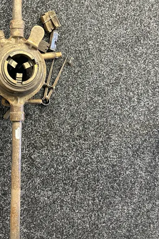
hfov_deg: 30.0
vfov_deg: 44.0
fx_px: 292
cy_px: 83
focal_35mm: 44
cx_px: 38
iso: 640
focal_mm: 6.86
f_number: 1.78
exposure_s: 1/50
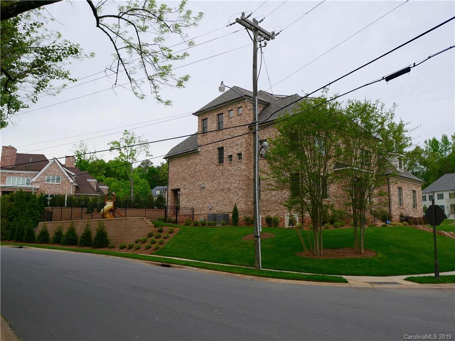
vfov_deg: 46.8
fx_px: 394
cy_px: 170
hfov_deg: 60.0
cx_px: 228
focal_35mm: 30
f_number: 2.5
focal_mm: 15
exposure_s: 1/250
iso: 200
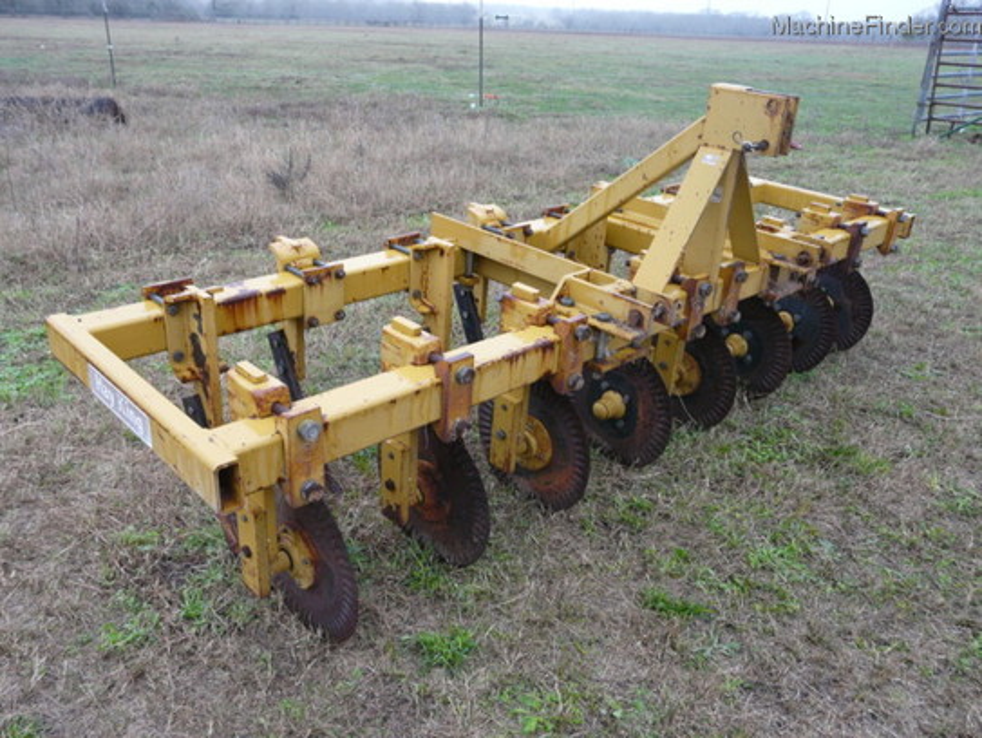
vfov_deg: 49.8
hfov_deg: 63.4
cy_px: 369
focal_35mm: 28
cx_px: 491
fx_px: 795
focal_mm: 4.6
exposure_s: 1/60
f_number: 2.8
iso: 100
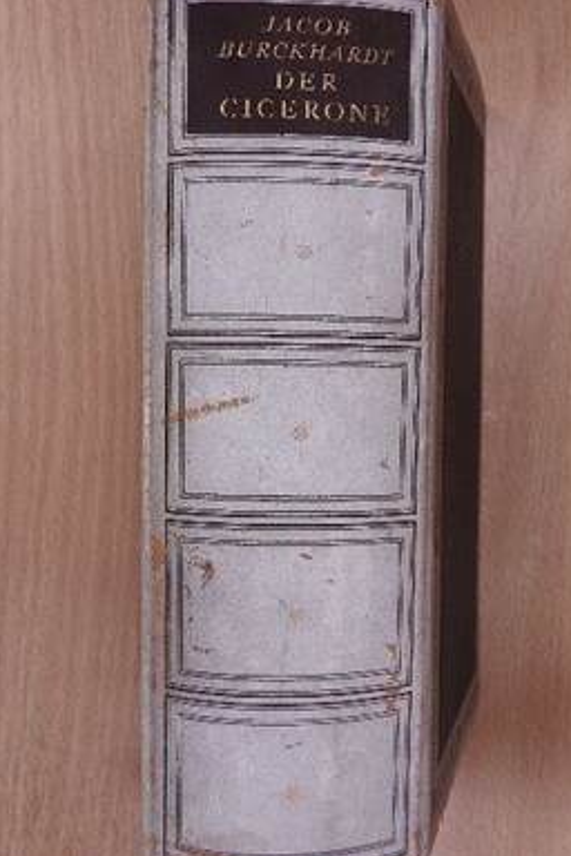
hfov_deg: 31.2
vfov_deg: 45.4
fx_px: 1023
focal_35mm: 43
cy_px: 391
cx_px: 263
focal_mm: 6.3
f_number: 3.8
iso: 280
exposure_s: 1/80
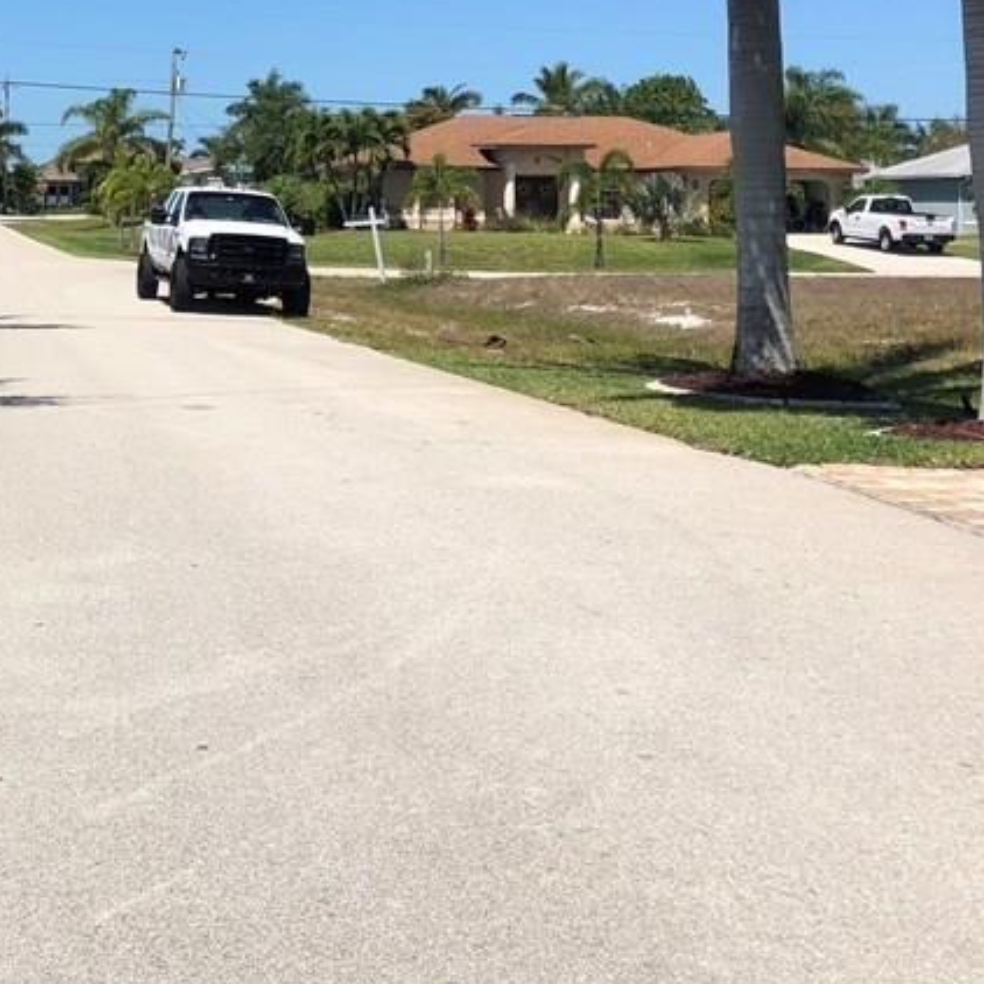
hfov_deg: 27.4
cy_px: 117
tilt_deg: +1.1
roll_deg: +0.2
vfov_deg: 27.7
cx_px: 58
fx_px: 1930
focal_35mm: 60
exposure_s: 1/2525
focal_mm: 3.99
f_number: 1.8
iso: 20
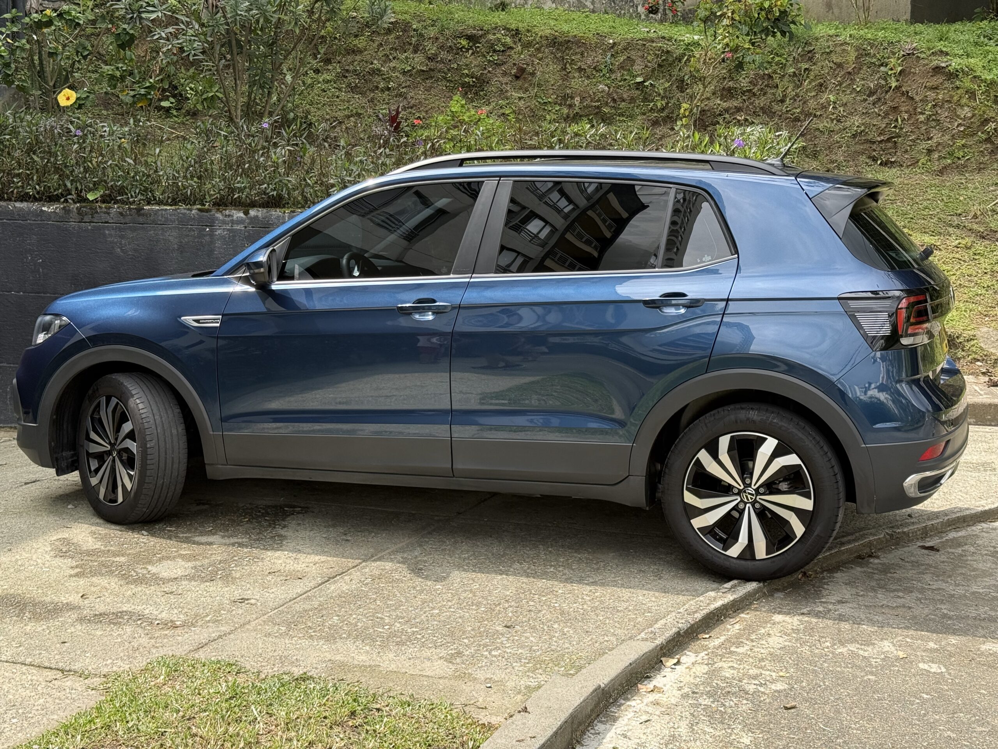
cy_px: 374
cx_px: 499
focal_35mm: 48
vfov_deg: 30.3
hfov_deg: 39.7
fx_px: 1384
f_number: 1.78
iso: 64
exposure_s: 1/928
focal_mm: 6.76
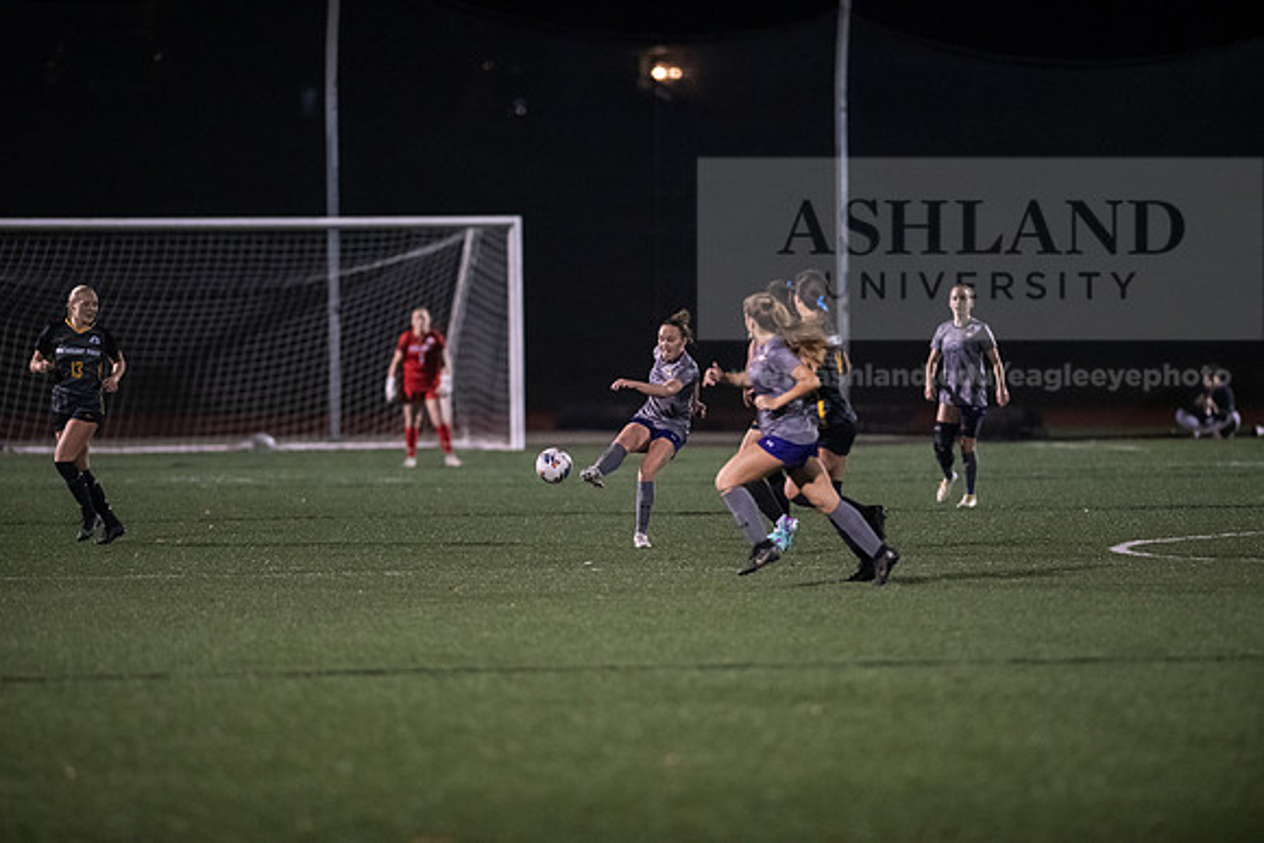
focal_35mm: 300
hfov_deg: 6.9
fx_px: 10535
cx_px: 632
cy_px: 422
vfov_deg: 4.6
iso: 8000
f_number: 2.8
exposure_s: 1/1000
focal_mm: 300
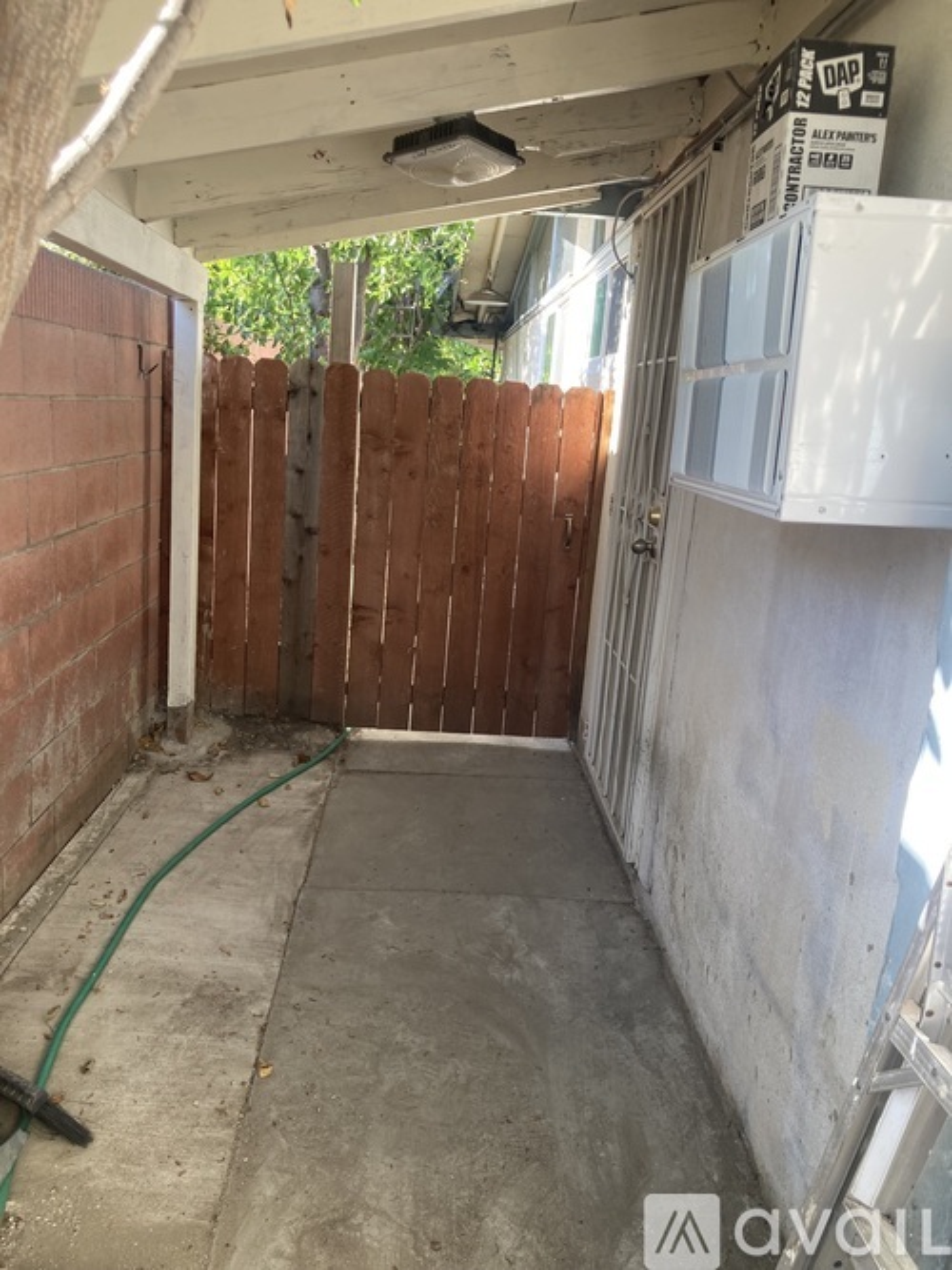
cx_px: 476
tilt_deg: -11.3
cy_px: 635
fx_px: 1027
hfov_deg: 49.7
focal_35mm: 28
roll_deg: -6.7
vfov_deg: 63.5
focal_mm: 3.99
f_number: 1.8
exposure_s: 1/121
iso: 40
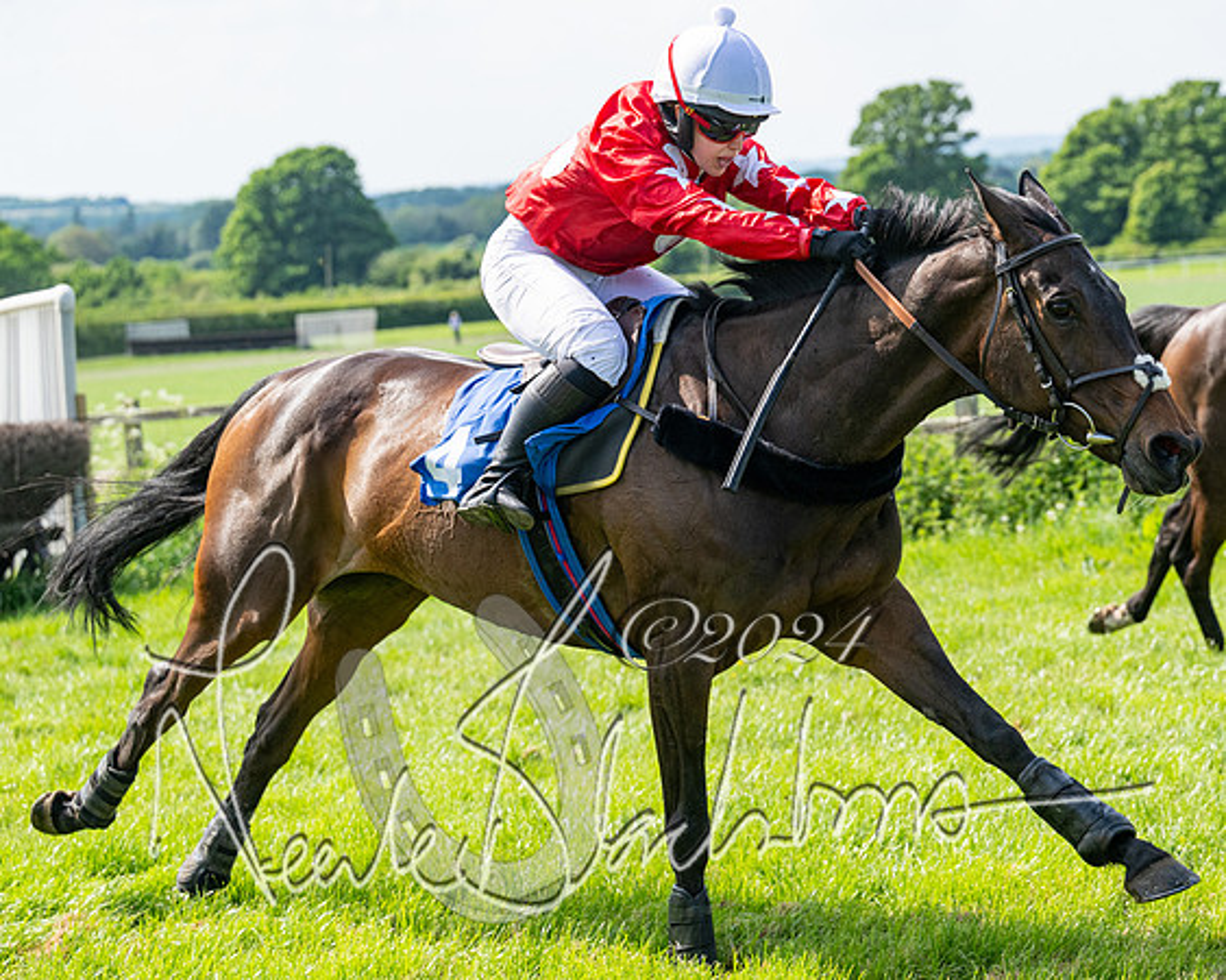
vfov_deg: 15.5
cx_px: 818
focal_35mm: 99
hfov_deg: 19.2
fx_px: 3607
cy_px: 534
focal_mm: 70
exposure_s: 1/2500
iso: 400
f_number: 4
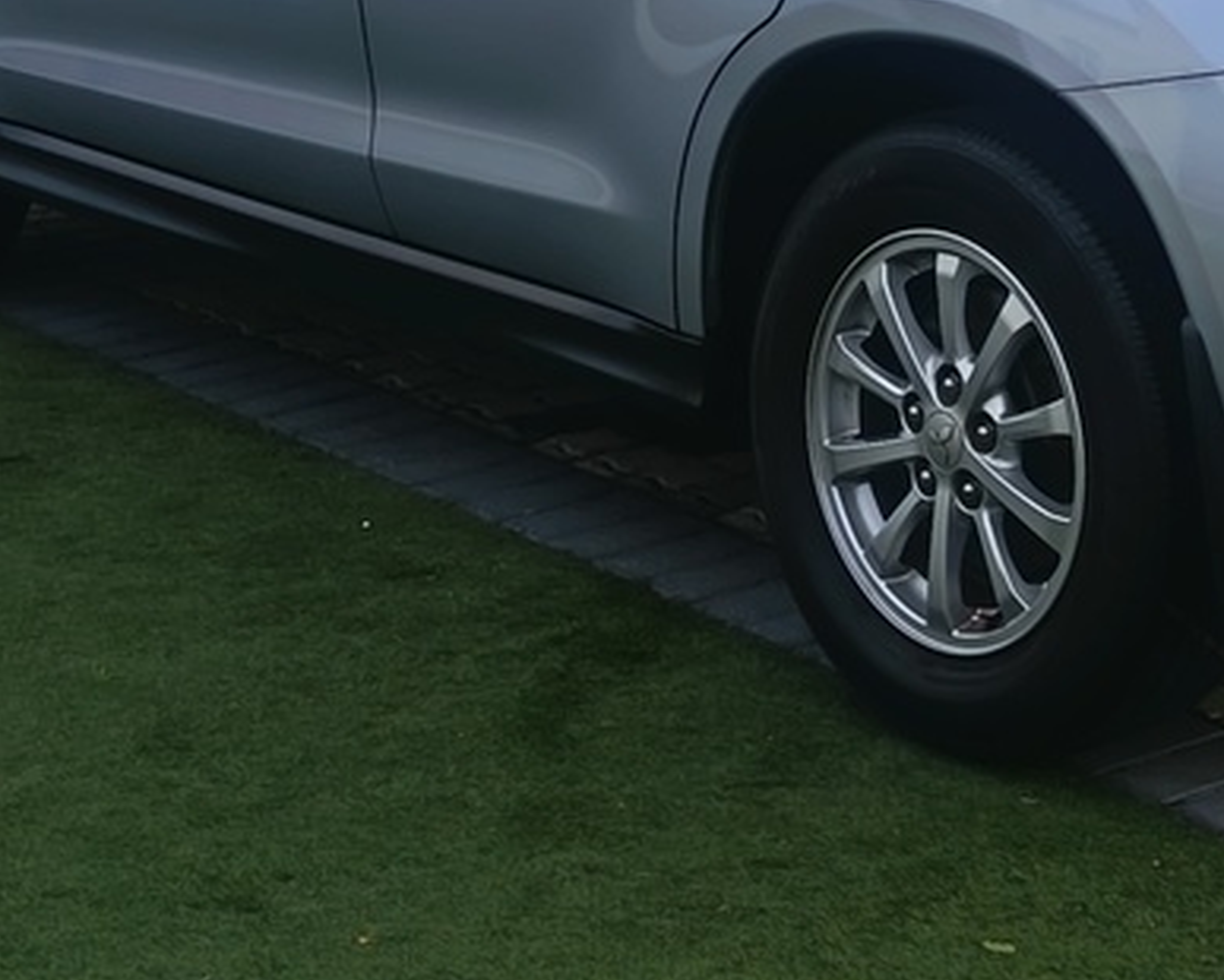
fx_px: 3371
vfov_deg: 16.2
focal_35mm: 93
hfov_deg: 20.2
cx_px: 1060
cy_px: -3
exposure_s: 1/386
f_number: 1.75
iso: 100
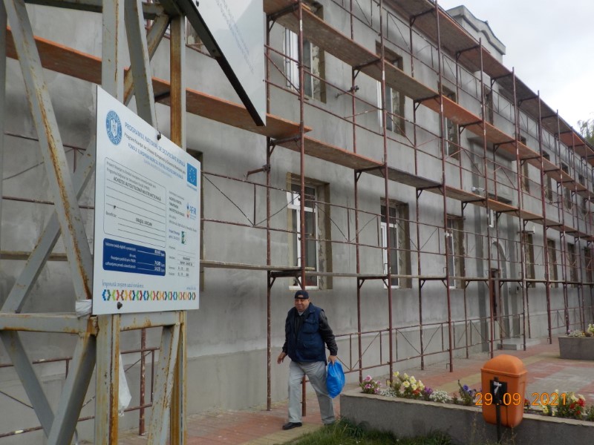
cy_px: 222
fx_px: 515
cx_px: 297
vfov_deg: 46.8
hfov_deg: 60.0
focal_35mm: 30
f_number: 3.3
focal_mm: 4.1
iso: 125
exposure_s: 1/640
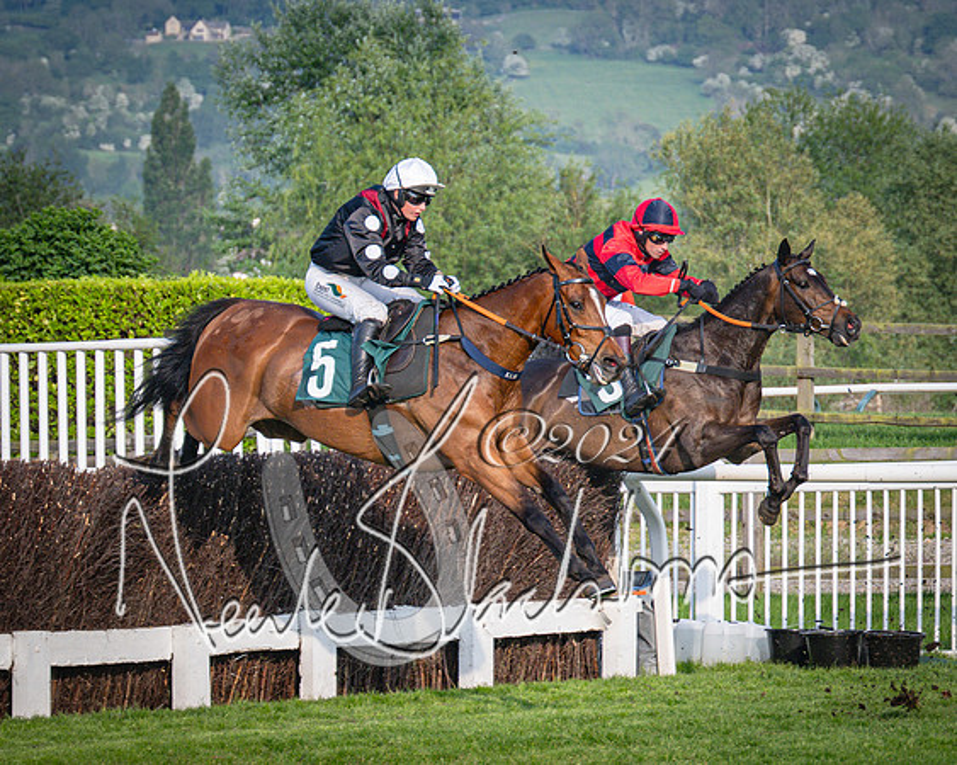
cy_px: 391
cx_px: 534
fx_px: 7036
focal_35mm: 249
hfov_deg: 7.8
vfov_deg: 6.2
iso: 400
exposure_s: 1/1600
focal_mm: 98
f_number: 4
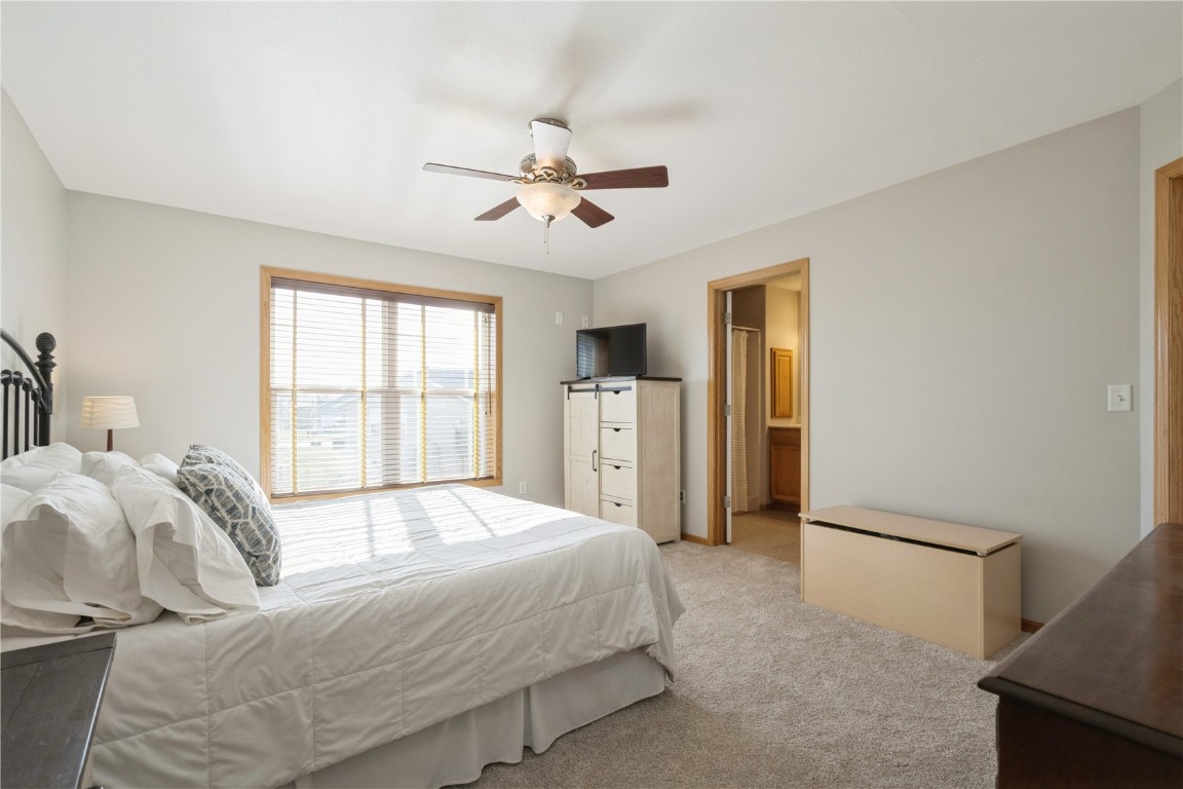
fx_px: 526
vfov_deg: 73.7
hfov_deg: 96.7
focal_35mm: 16
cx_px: 592
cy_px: 394
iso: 400
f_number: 8
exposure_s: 1/160
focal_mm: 16
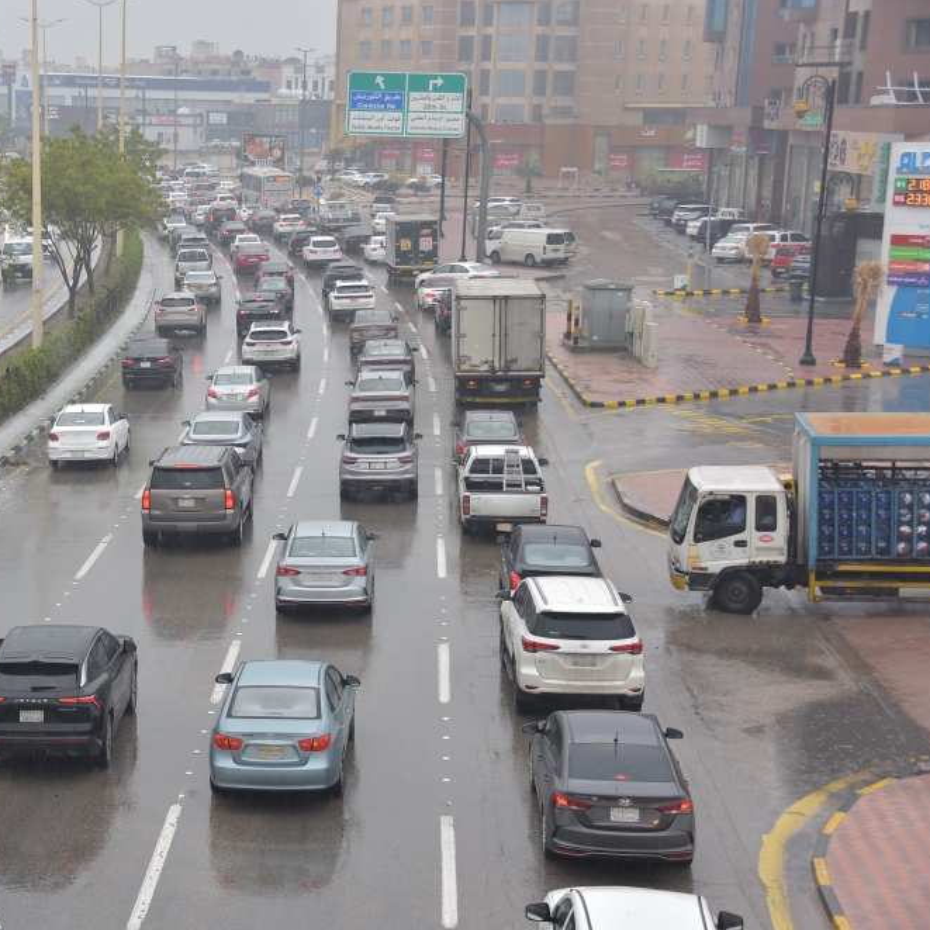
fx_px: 2188
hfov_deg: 23.8
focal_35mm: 72
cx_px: 236
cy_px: 464
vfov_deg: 24.0
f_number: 4.5
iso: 64
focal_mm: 56
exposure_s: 1/125
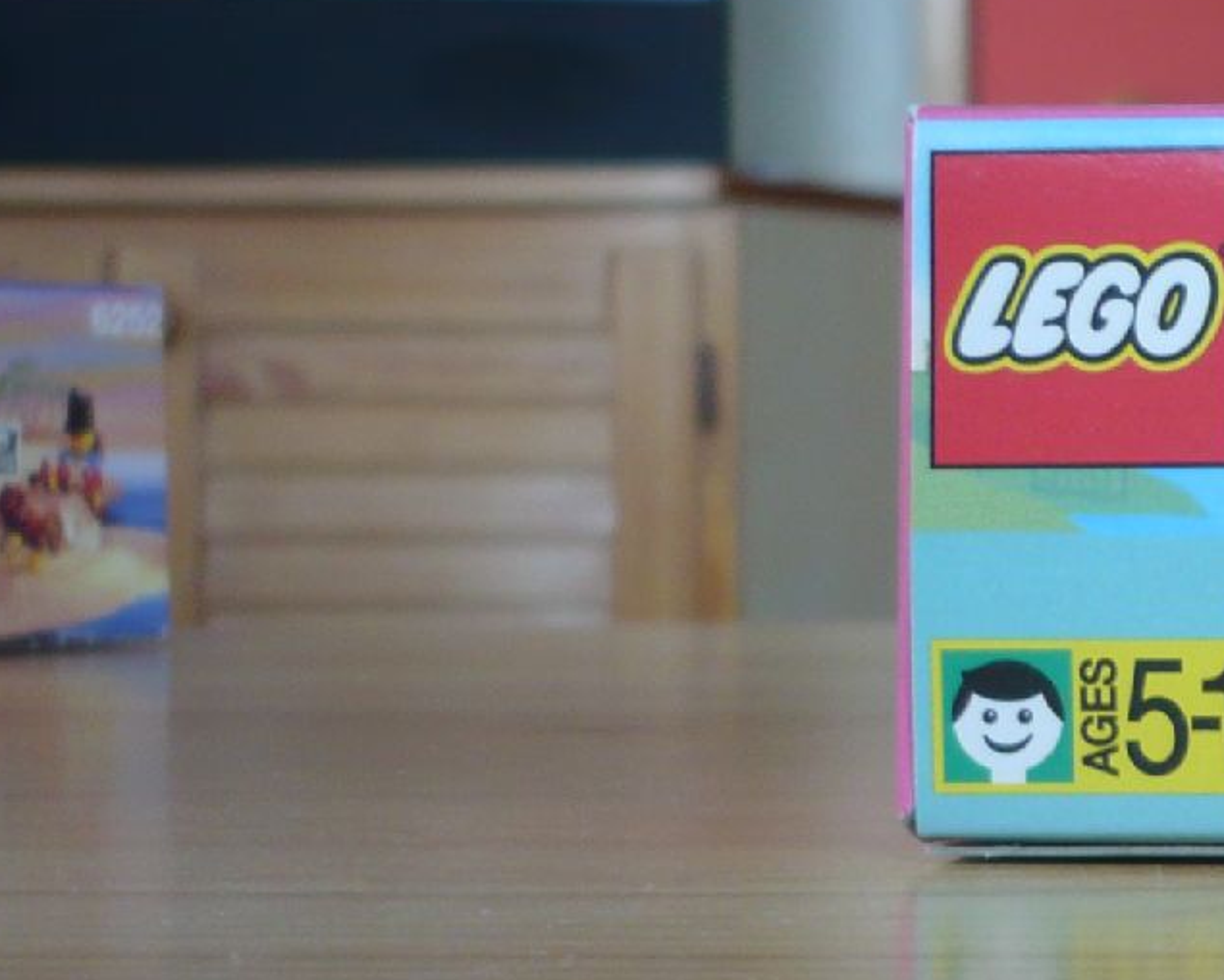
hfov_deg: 16.8
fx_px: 3840
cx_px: 1691
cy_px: 502
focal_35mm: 106
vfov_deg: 14.5
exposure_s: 1/30
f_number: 2.8
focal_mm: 5.8
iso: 100
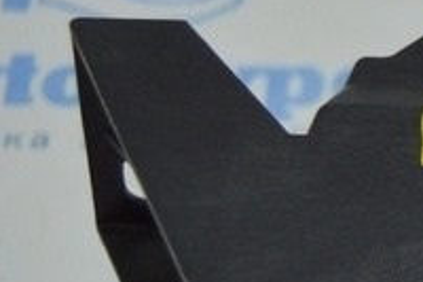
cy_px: 391
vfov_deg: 5.7
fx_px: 2789
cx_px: 725
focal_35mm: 238
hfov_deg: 8.4
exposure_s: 1/100
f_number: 4.2
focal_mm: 31
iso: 400
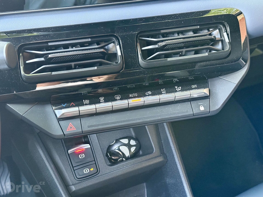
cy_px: 98
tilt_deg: -30.0
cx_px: 132
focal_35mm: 48
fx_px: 365
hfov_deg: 39.7
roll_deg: -1.2
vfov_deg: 30.3
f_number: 1.78
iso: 500
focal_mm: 6.76
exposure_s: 1/30
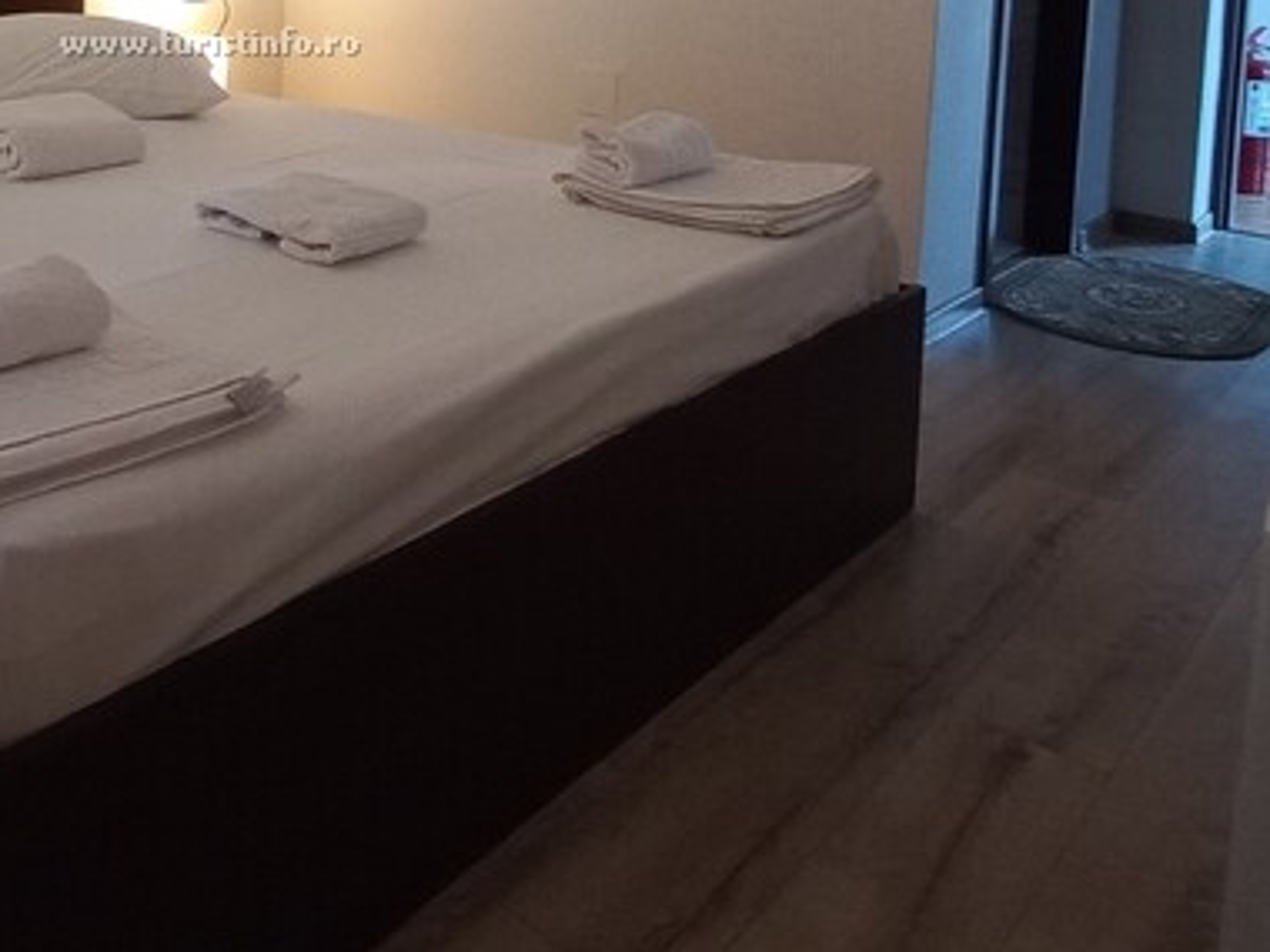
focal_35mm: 35
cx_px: 231
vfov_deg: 36.1
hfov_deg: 49.2
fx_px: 1284
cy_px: -30
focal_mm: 1.42
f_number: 2.2
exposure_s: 1/25
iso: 200
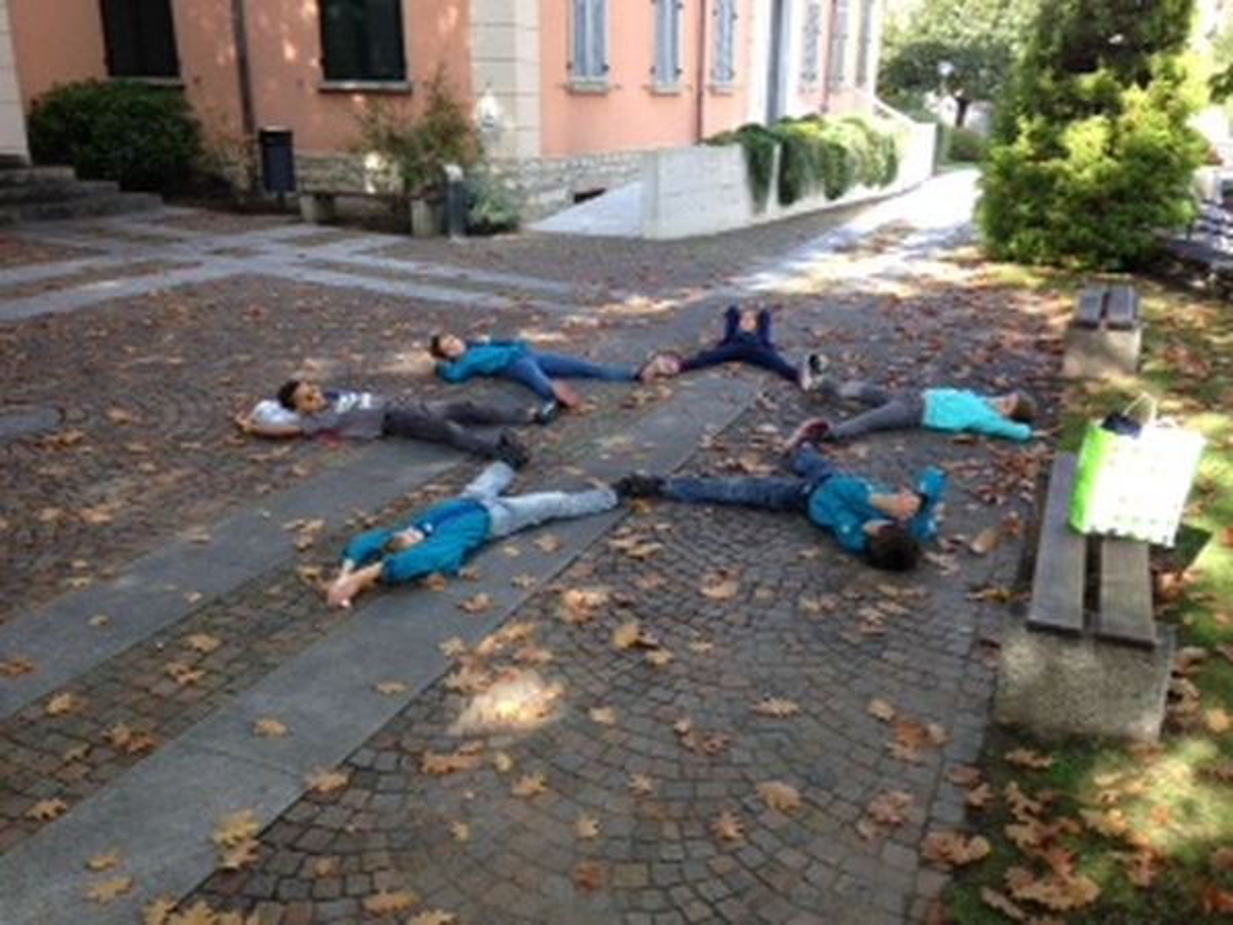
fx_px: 1175
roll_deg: -0.6
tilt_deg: -19.1
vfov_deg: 42.9
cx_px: 616
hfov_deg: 55.4
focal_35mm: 33
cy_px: 462
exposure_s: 1/125
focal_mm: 4.12
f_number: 2.4
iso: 50
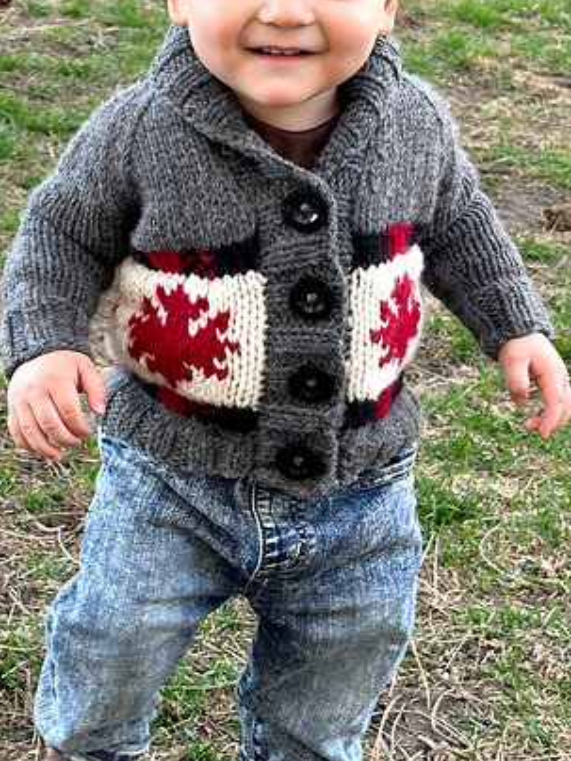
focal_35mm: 76
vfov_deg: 25.6
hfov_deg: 19.3
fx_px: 1672
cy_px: 298
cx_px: 179
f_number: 1.78
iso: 80
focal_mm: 6.86
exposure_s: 1/121
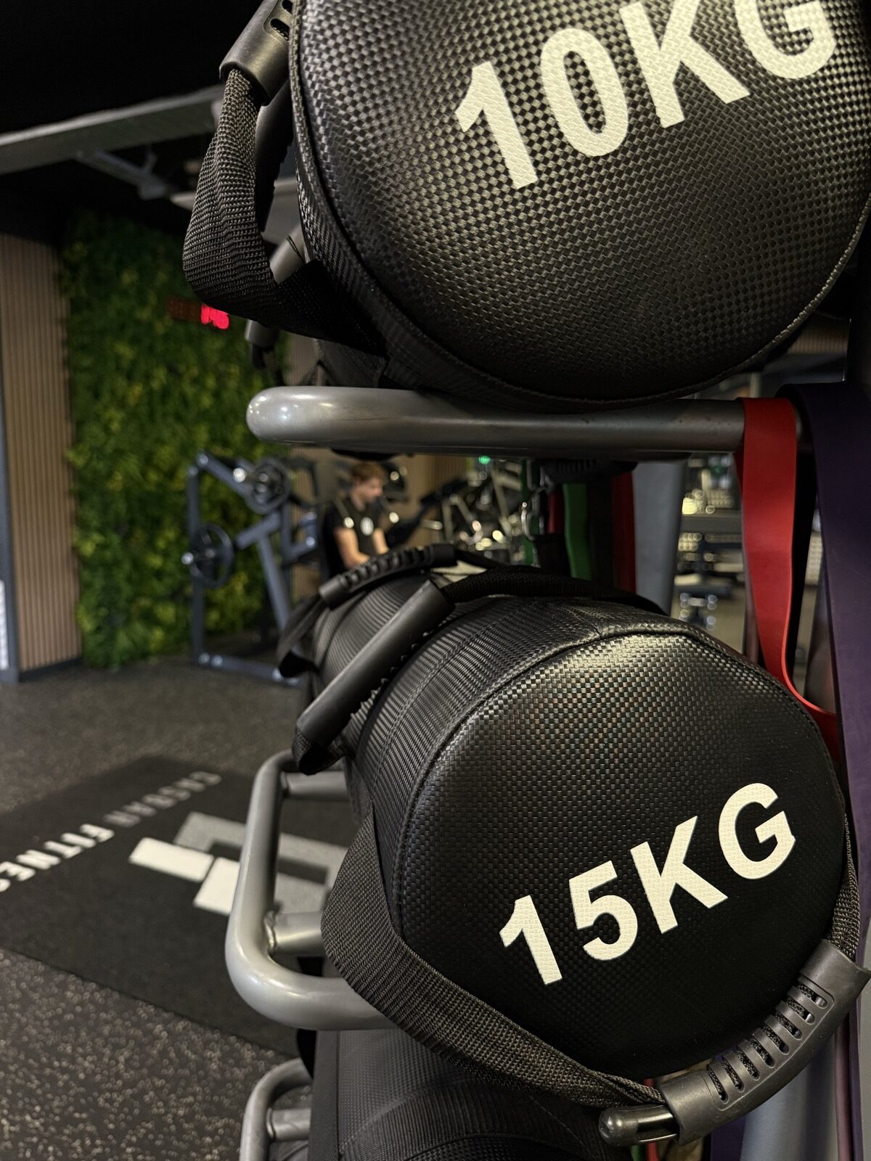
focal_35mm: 24
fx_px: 805
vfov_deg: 71.6
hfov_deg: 56.8
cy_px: 580
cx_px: 436
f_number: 1.78
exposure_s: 1/50
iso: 320
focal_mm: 6.76
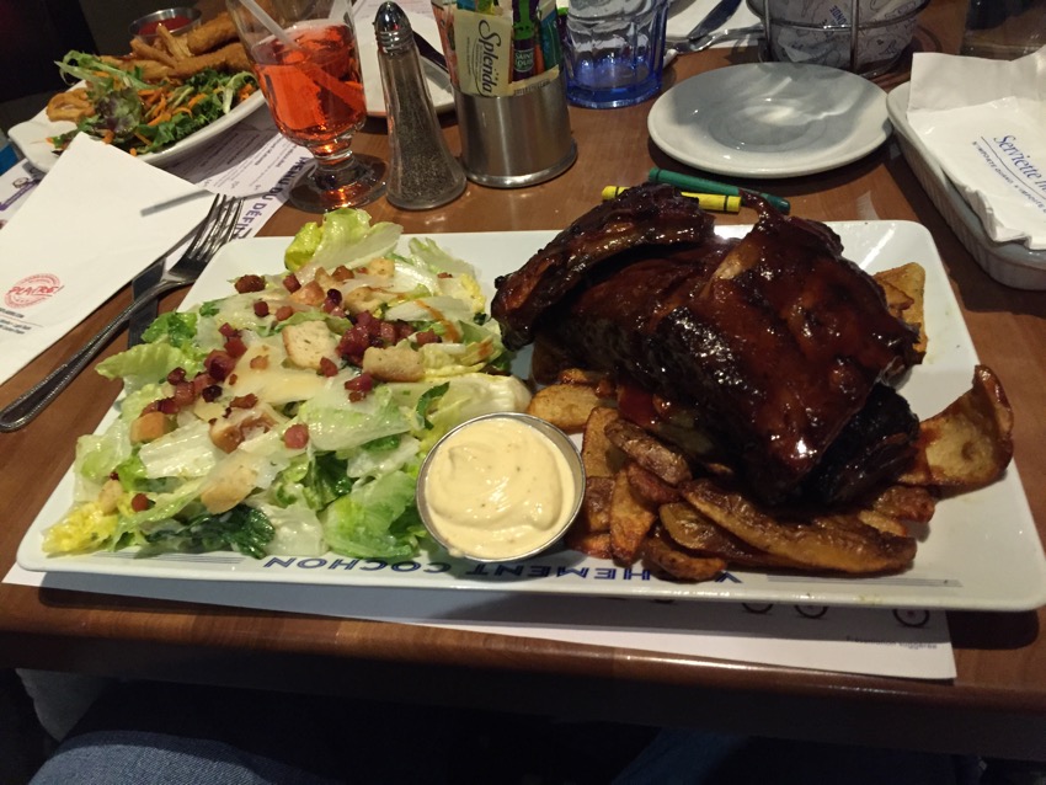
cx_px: 523
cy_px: 392
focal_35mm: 29
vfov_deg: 48.2
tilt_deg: -42.8
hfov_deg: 61.6
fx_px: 877
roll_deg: +9.7
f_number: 2.2
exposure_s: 1/30
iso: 200
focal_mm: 4.15
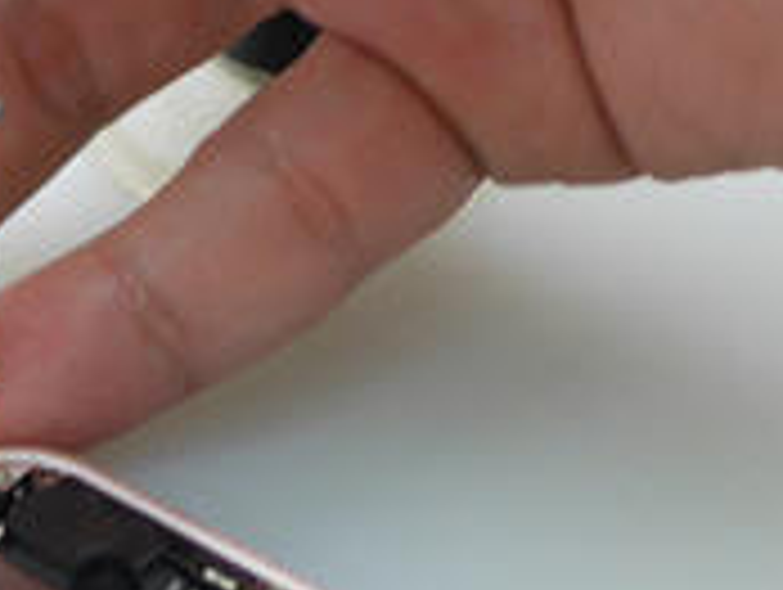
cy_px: 739
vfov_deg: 8.5
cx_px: -374
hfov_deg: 11.1
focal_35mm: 172
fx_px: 3896
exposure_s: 1/80
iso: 200
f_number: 1.7
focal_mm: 15
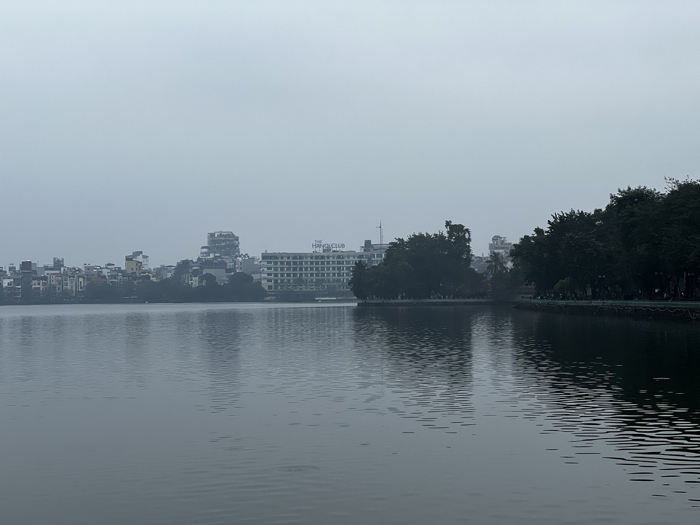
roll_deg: +0.7
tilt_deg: +1.9
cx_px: 350
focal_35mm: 77
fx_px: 1557
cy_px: 262
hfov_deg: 25.3
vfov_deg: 19.1
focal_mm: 9
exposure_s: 1/283
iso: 32
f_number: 2.8
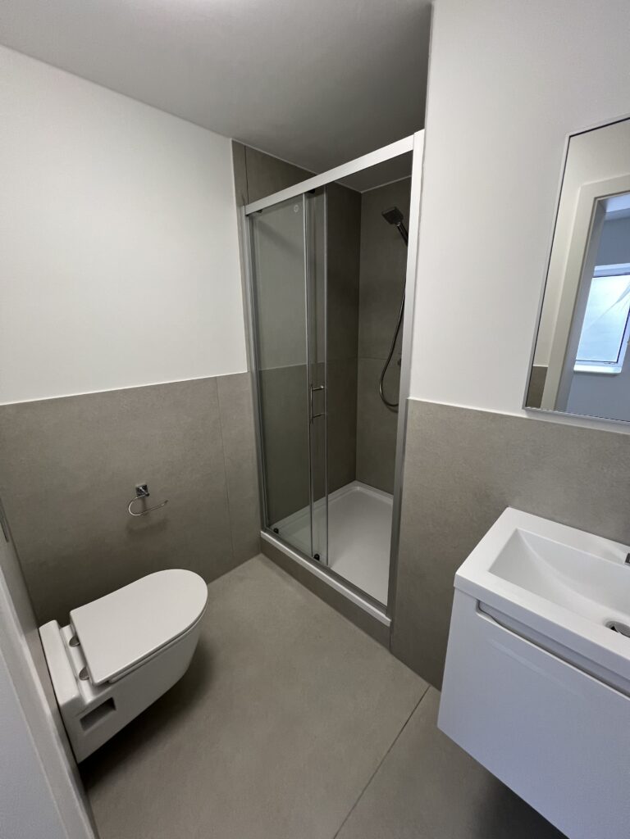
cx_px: 315
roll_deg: +1.4
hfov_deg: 89.9
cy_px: 420
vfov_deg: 106.2
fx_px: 315
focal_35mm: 13
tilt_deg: -16.4
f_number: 1.8
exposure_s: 1/100
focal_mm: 1.57
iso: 160
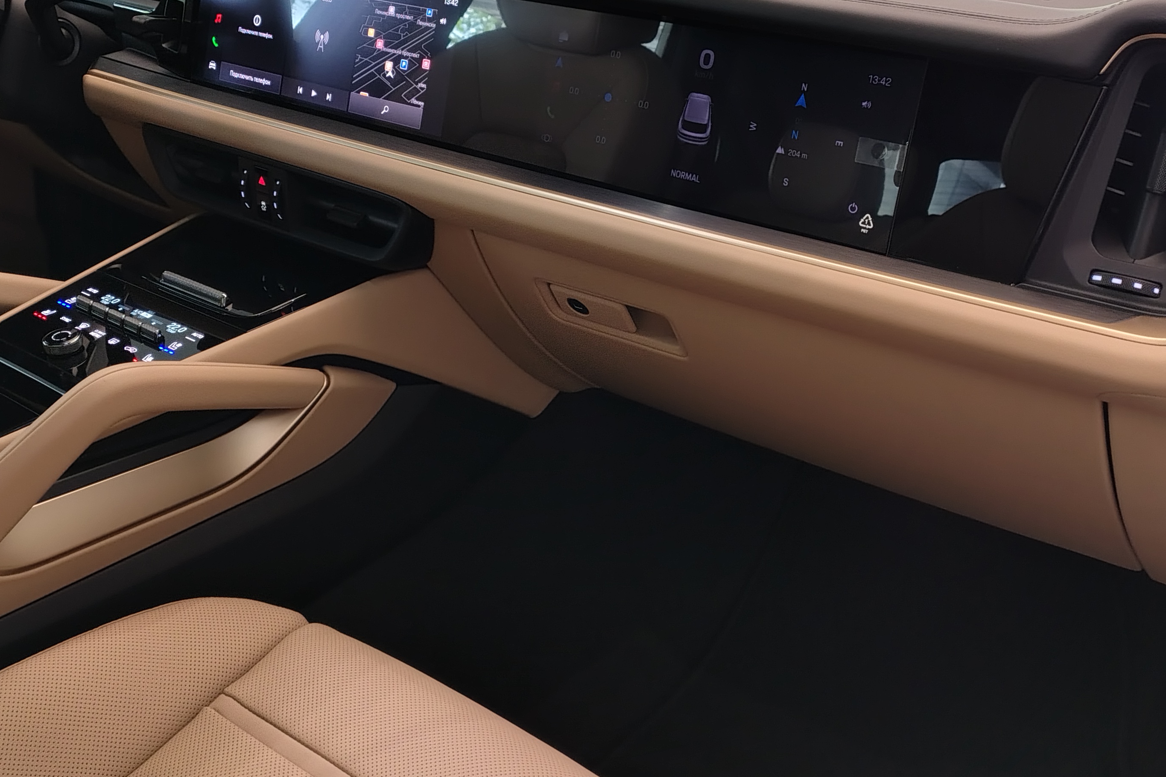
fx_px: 1263
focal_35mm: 39
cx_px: 524
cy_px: 205
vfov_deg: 33.6
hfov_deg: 49.5
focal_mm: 4.71
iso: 911
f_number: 1.7
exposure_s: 1/50.1
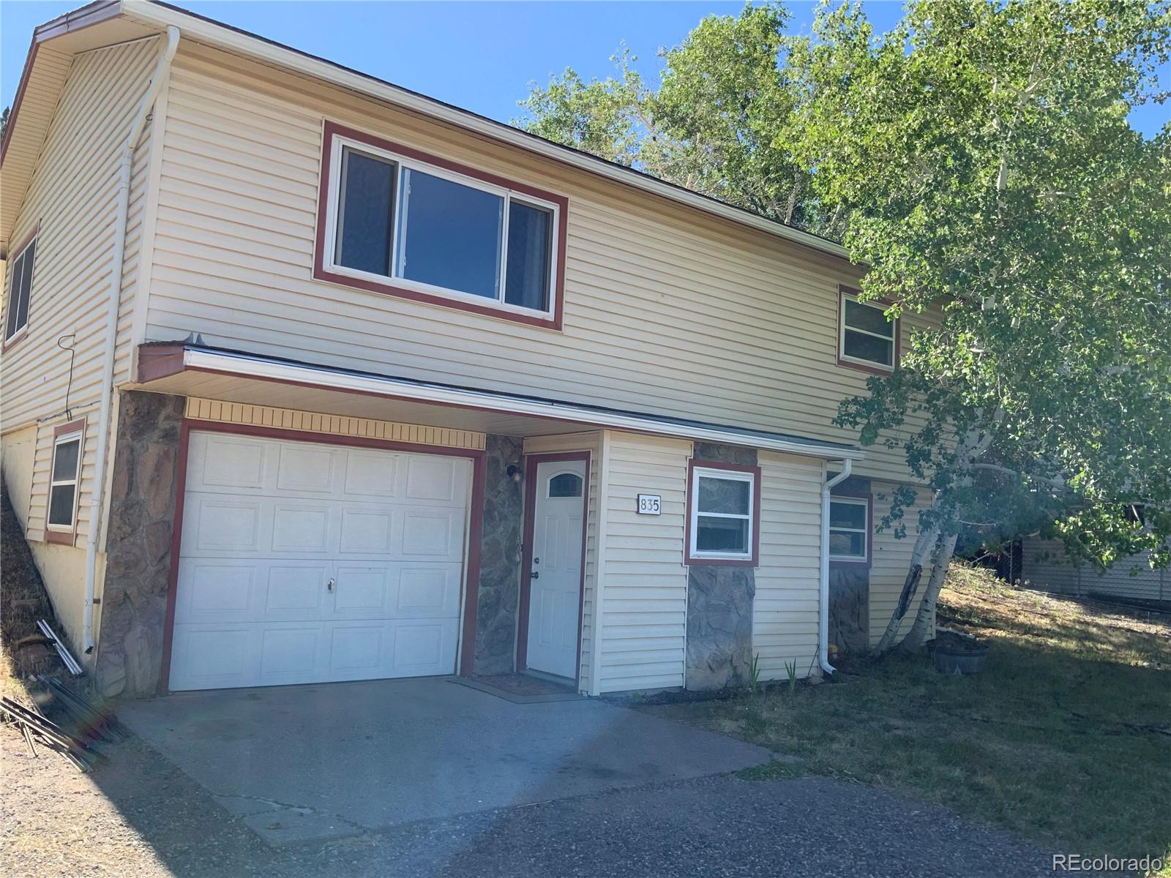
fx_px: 981
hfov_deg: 61.7
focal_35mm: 29
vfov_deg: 48.2
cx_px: 586
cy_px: 439
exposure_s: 1/709
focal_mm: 3
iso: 16
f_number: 1.8
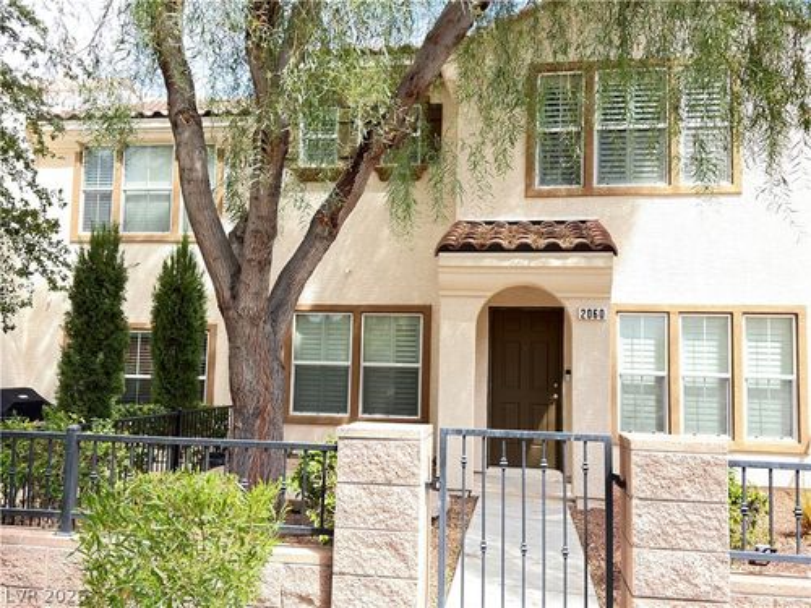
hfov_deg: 56.8
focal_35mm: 32
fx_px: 750
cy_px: 304
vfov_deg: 44.2
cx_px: 406
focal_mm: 6.76
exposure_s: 1/206
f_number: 1.78
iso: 64
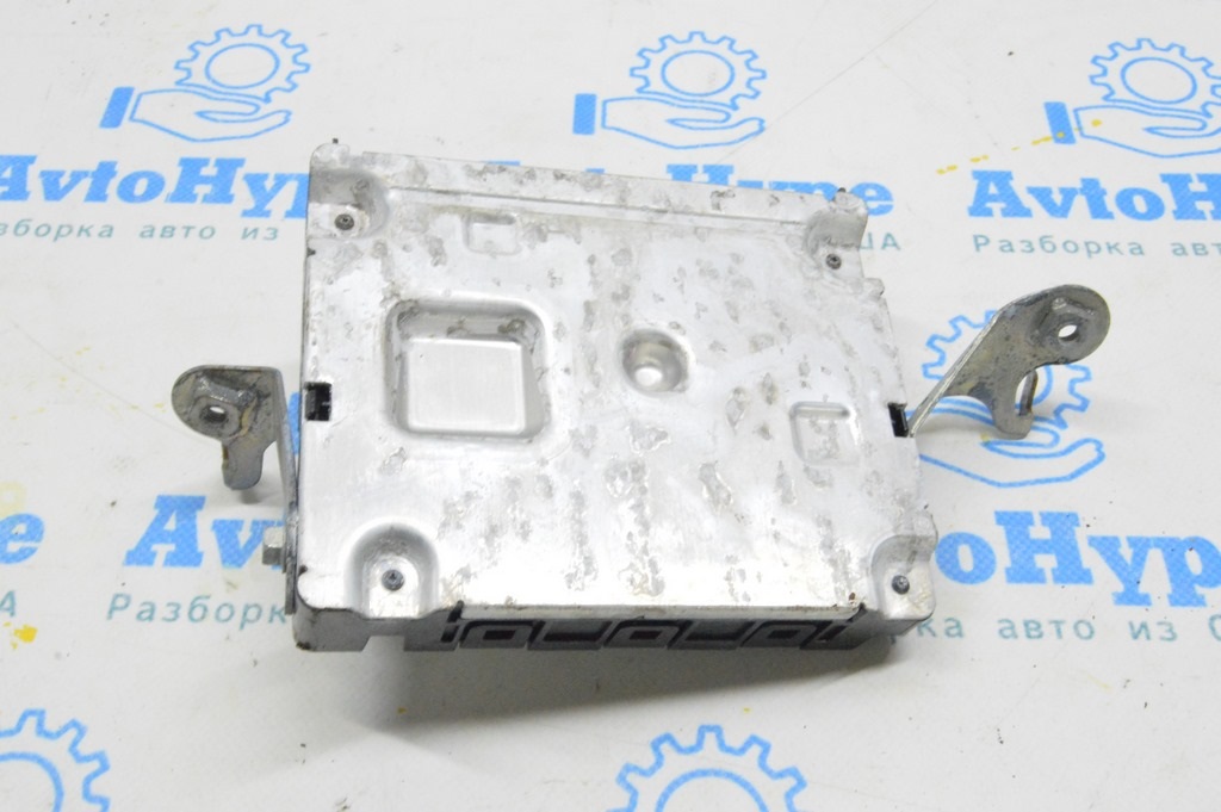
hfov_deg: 49.6
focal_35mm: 39
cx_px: 610
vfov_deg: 34.2
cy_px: 406
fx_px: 1322
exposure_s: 1/20
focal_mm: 26
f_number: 20
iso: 6400
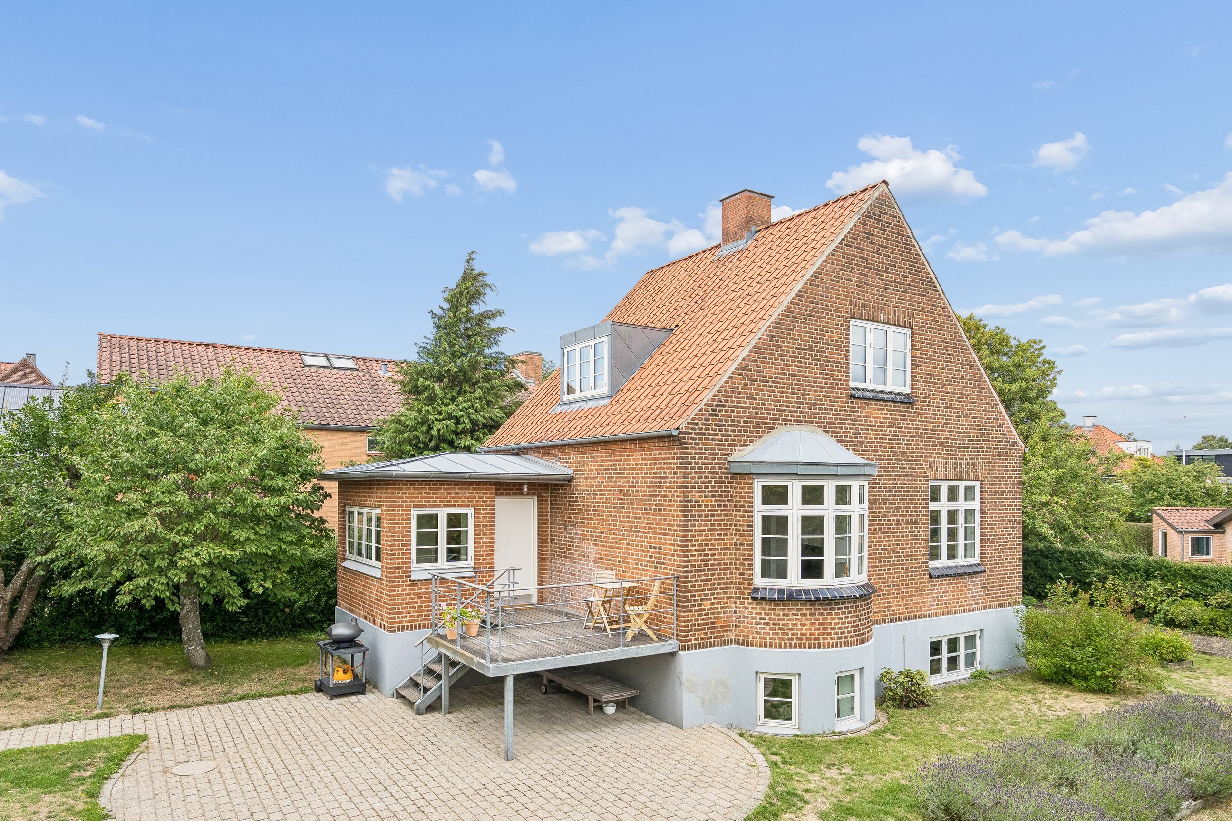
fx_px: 753
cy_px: 472
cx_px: 591
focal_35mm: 22
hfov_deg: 78.5
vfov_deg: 57.0
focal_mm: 19
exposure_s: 1/800
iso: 800
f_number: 7.1
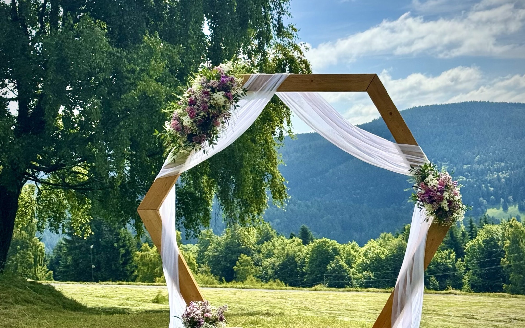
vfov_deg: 25.3
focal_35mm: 51
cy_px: 191
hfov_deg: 39.6
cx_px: 263
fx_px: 730
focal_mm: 6.76
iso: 64
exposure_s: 1/7092
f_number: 1.78
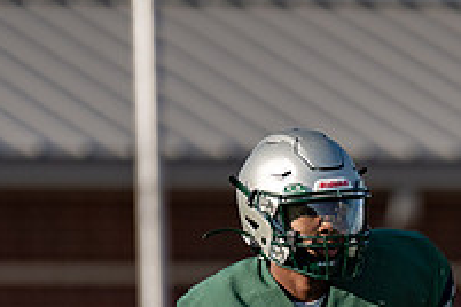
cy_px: 428
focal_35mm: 891
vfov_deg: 1.5
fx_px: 11409
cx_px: 461
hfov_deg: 2.3
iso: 100
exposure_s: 1/2500
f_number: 2.8
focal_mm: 200
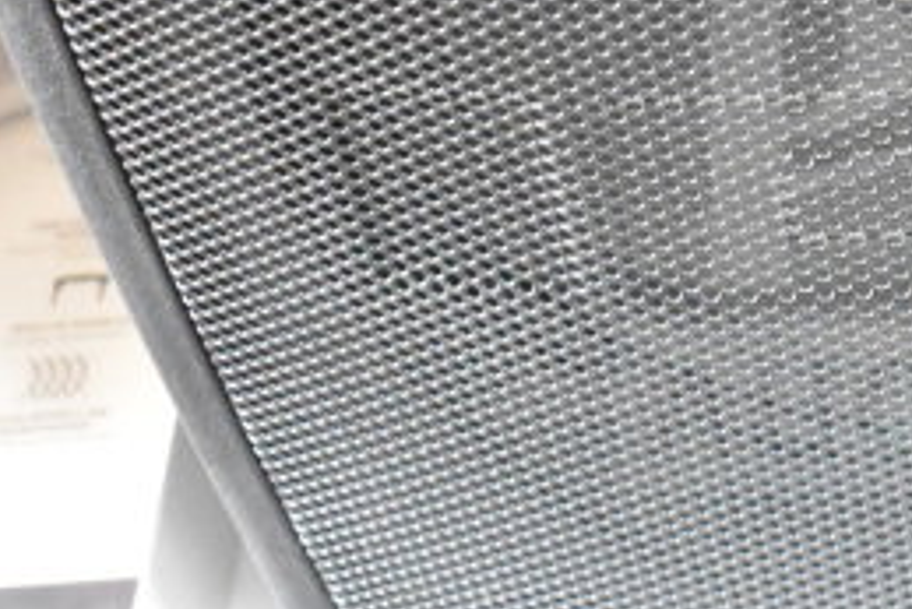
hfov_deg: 17.5
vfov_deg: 12.1
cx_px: 1011
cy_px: 213
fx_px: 2864
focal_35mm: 113
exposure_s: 1/50
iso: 16000
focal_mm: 32
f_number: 4.5
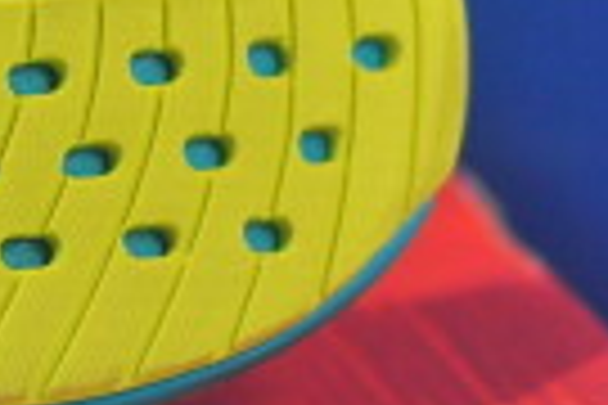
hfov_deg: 4.5
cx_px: -887
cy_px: -511
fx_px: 7498
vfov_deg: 3.1
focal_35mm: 444
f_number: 2.8
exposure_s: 1/320
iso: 250
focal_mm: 50
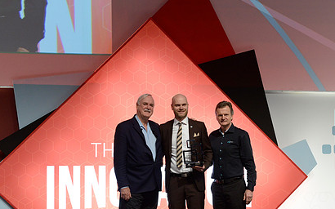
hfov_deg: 20.6
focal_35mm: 101
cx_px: 173
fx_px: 922
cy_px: 151
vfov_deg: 12.9
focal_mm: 70
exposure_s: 1/125
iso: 2500
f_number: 8
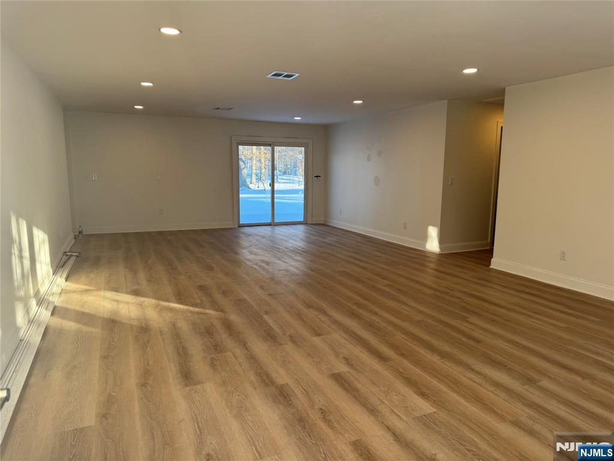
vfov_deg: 56.8
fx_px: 426
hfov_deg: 71.6
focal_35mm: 24
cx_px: 307
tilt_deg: -10.0
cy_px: 230
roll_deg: -0.3
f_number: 1.78
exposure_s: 1/264
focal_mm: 6.76
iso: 80
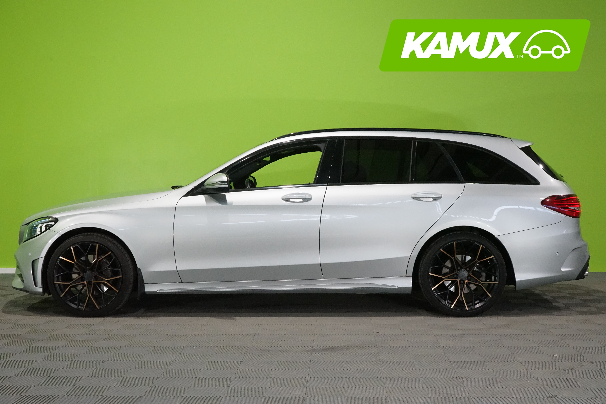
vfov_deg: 28.1
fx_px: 808
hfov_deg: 41.1
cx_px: 303
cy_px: 202
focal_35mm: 48
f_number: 14
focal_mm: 48
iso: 6400
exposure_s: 1/80
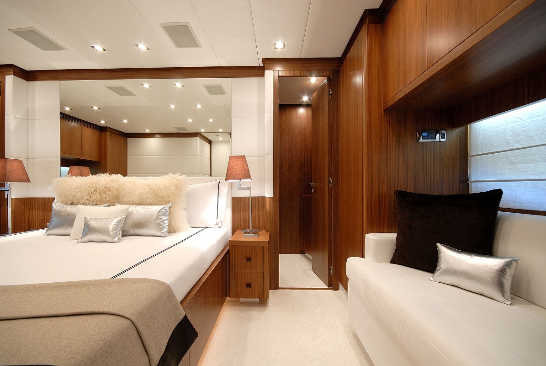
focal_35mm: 15
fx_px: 228
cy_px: 183
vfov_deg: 77.5
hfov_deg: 100.3
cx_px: 273
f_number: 9
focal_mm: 10
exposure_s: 1/2.5
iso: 100
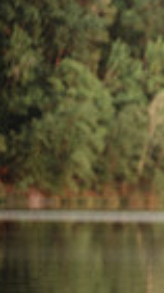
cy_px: 99
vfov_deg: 4.3
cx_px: 595
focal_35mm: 505
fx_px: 3916
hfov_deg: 2.4
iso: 250
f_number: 2.8
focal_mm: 116
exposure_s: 1/200
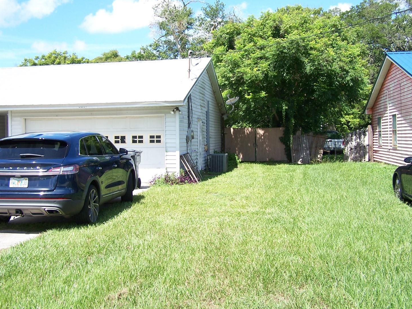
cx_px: 217
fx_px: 500
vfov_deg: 34.3
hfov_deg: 44.8
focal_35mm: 42
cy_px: 141
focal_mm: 6.3
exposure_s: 1/500
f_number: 2.8
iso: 80
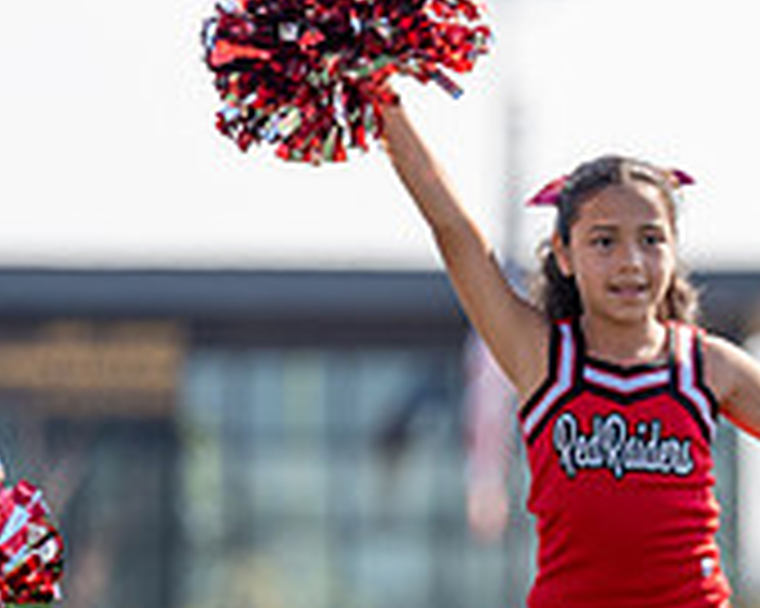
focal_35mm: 692
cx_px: 976
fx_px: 15556
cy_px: 635
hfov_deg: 2.8
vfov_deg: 2.2
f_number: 2.8
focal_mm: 200
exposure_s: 1/1250
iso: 100
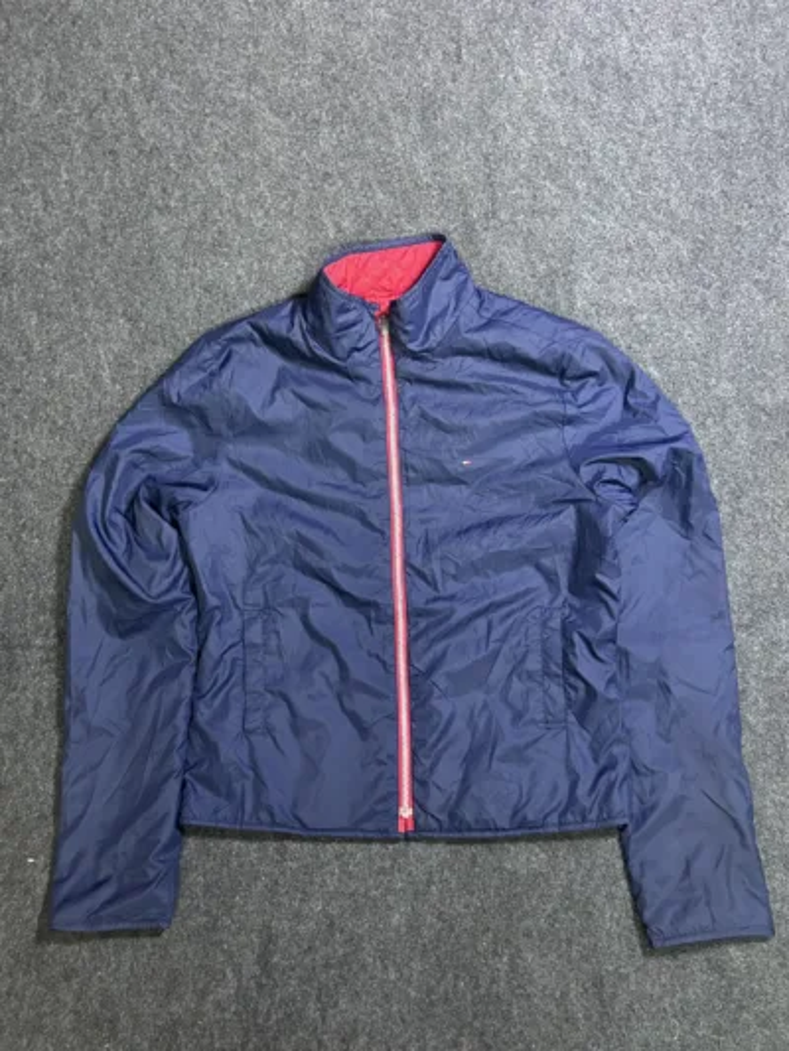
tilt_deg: -67.0
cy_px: 526
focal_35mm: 26
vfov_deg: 67.3
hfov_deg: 53.1
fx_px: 790
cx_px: 394
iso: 500
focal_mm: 5.7
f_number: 1.5
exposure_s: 1/33
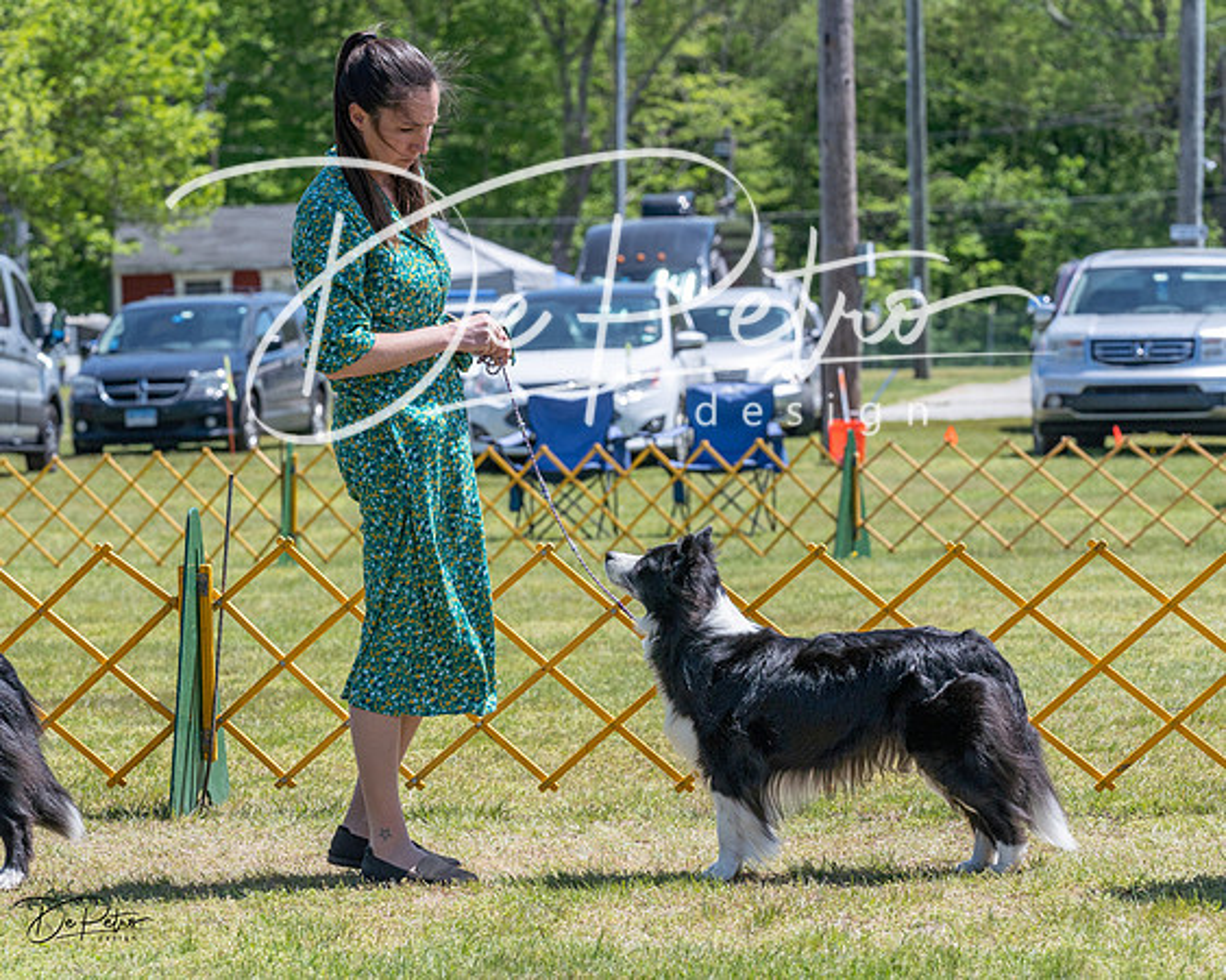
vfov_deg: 10.3
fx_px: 5443
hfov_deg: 12.9
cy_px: 490
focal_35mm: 150
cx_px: 638
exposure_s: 1/1600
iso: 400
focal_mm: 128
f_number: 7.1
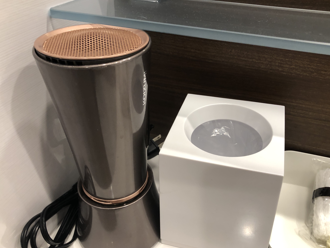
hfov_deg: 56.7
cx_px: 180
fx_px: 305
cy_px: 121
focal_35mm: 32
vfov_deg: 44.2
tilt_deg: -36.9
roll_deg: +0.7
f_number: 1.8
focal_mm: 3.99
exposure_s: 1/17
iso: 64
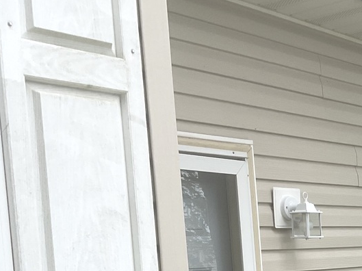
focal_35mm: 79
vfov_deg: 17.8
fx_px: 826
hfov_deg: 22.7
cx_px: 440
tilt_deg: -5.4
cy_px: 318
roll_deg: +2.1
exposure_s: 1/432
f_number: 1.8
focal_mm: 3
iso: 16
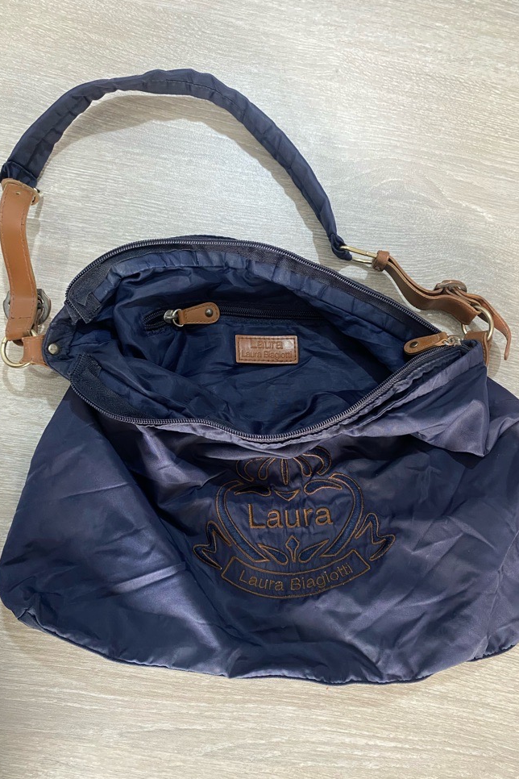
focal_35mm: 28
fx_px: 605
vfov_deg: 65.5
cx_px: 268
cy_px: 390
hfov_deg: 46.4
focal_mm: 4.25
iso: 500
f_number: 1.8
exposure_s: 1/33
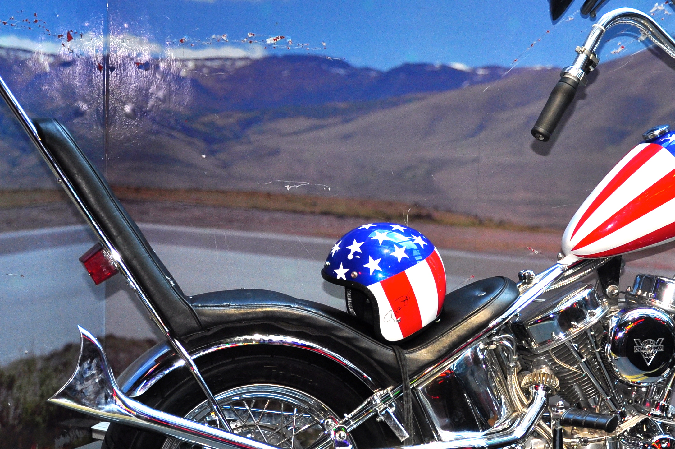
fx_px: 1386
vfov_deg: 18.4
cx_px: 493
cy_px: 277
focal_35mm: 74
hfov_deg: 27.1
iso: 400
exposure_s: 1/60
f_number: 4
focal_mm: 25
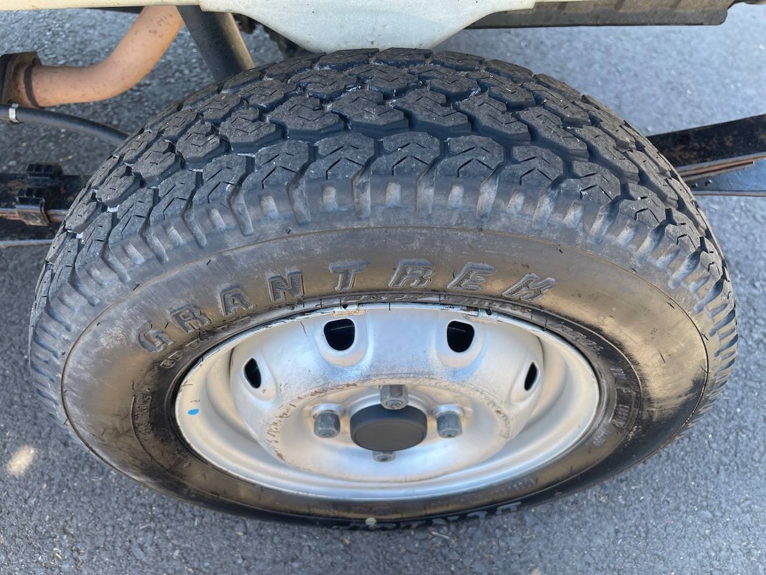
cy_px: 288
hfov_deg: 69.4
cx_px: 383
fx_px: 553
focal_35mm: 25
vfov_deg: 54.9
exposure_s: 1/121
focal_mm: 5.1
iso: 32
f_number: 1.6
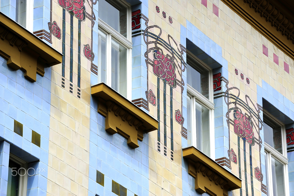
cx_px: 147
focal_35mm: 200
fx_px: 1633
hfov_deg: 10.3
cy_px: 98
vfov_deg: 6.9
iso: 200
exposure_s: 1/1000
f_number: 5.6
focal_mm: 200
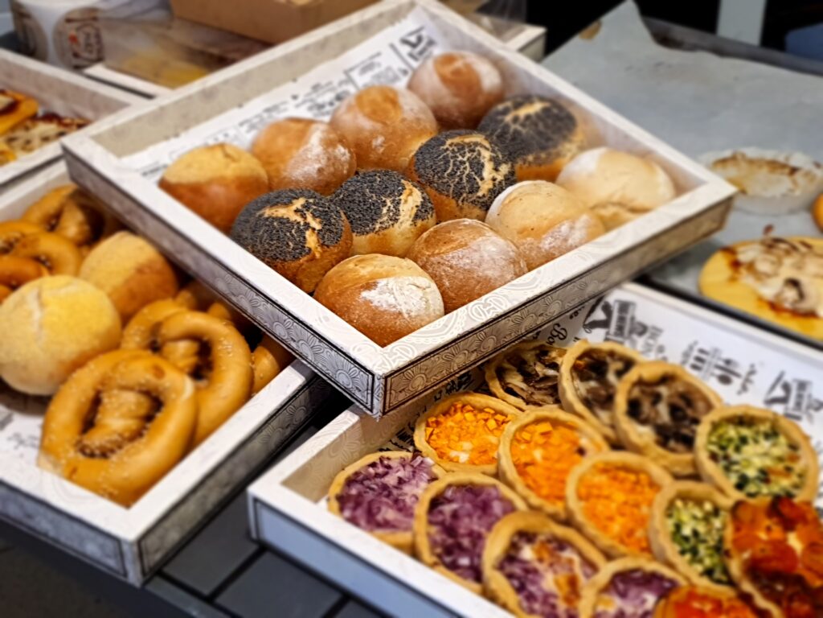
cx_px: 412
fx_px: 618
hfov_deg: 67.3
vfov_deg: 53.1
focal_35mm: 26
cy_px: 309
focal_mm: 4.3
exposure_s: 1/100
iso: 80
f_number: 1.5
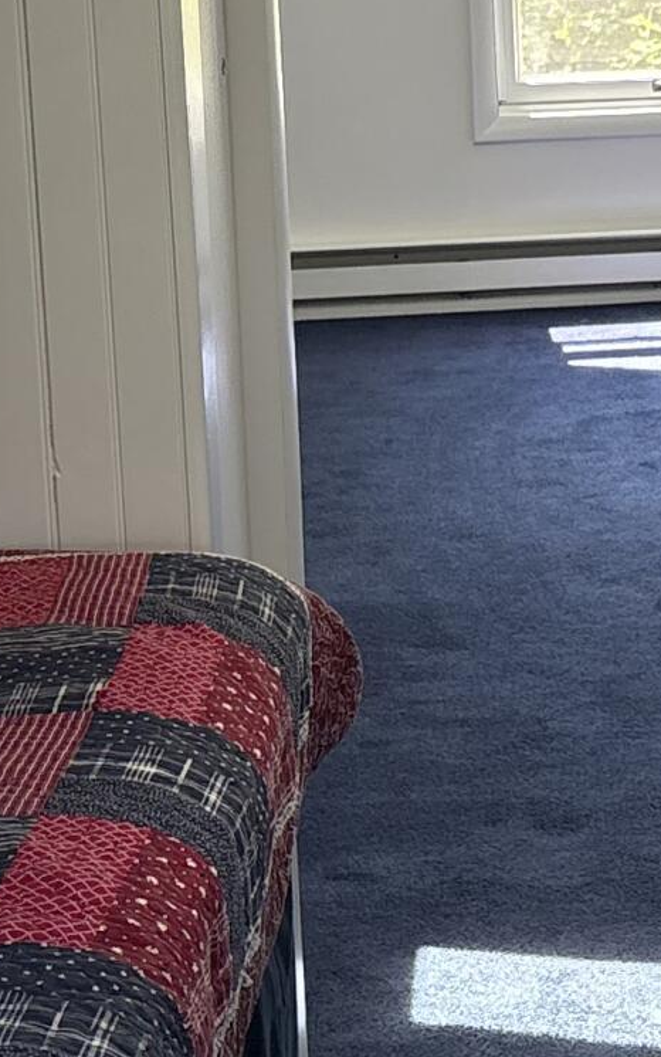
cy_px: 44
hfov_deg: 11.3
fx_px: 3198
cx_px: 1017
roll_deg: +2.2
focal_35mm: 111
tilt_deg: -5.3
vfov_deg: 18.4
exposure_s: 1/150
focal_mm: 5.96
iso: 125
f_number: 1.6
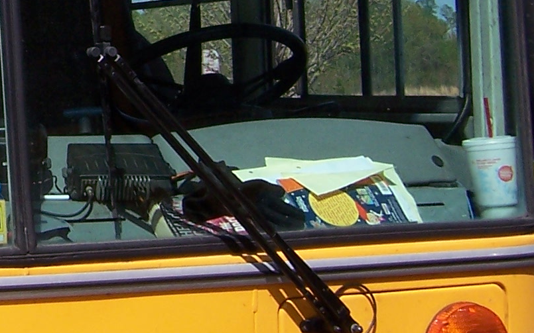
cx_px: -208
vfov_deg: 11.4
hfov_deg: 17.2
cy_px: -85
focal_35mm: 112
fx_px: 1630
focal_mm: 5.5
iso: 80
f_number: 4
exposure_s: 1/750
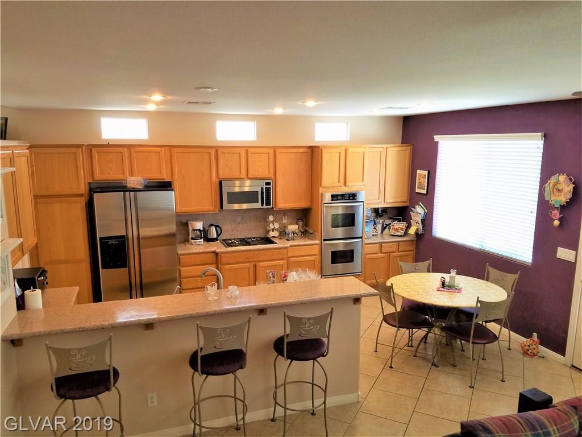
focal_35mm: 26
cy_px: 218
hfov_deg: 67.3
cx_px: 291
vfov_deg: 53.1
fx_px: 437
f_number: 1.7
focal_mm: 4.2
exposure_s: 1/60
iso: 80
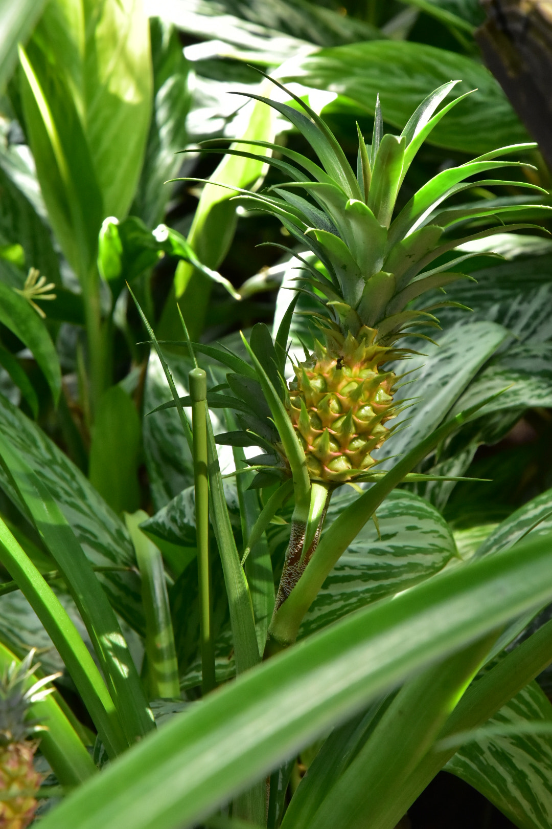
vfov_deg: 17.1
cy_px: 414
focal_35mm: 120
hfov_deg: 11.4
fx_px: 2760
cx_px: 276
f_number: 8
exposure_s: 1/400
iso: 2500
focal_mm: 80
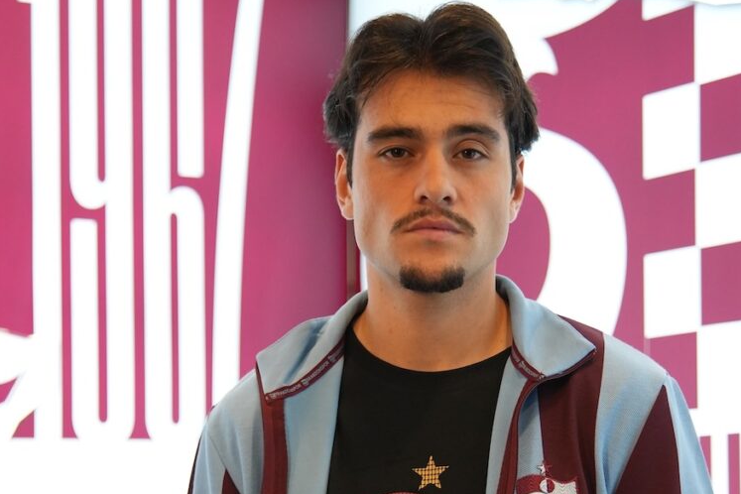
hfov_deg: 27.3
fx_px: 1523
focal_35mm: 74
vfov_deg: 18.4
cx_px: 426
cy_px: 319
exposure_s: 1/500
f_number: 2.2
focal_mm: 54
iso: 2000
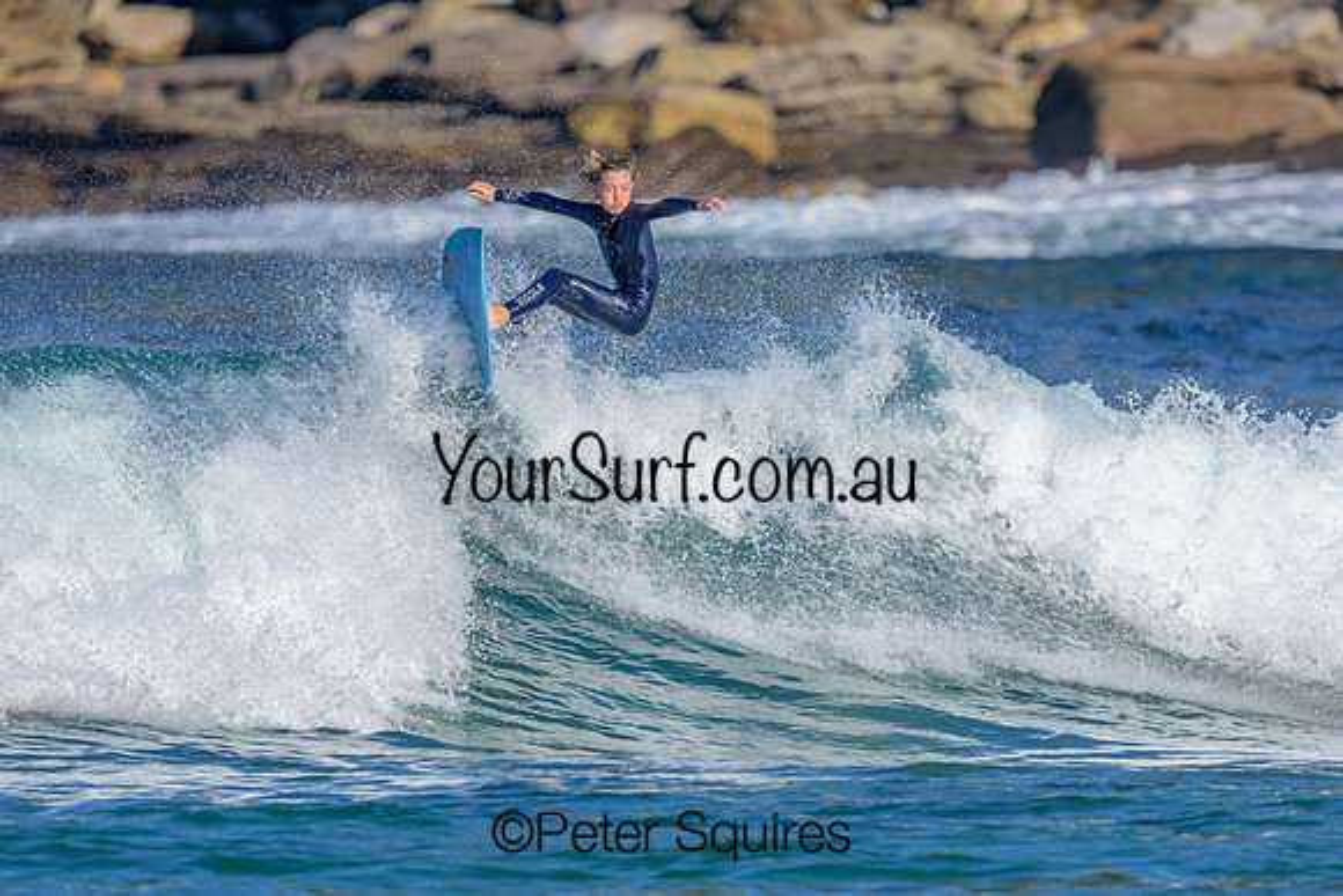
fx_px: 40935
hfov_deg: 1.9
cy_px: 574
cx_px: 669
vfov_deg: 1.3
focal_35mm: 1097
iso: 280
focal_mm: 800
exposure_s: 1/2000
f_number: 6.3
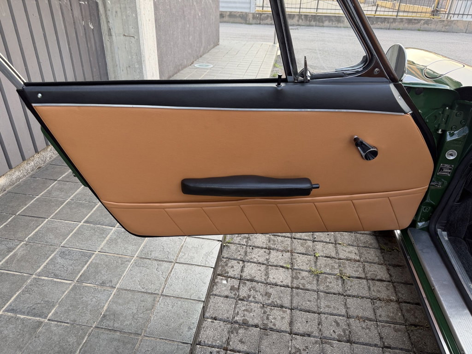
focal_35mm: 24
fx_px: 327
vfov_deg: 56.8
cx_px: 236
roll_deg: -1.8
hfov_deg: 71.6
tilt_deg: -29.2
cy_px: 177
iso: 80
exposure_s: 1/154
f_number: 1.78
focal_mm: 6.76
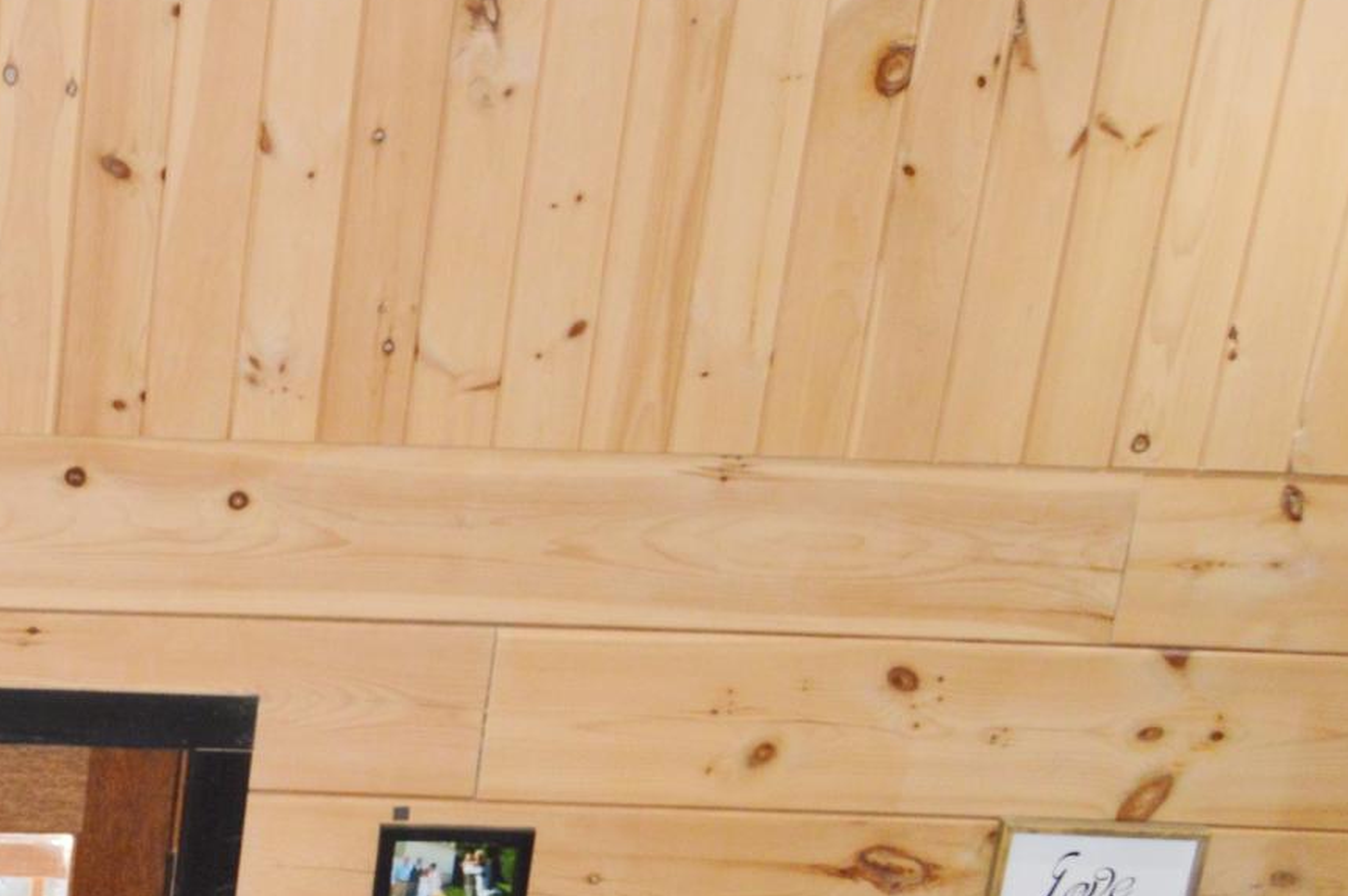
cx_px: -818
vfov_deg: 14.0
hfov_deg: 18.5
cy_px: 1135
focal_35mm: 94
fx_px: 3516
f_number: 4
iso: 400
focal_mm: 18
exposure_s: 1/100
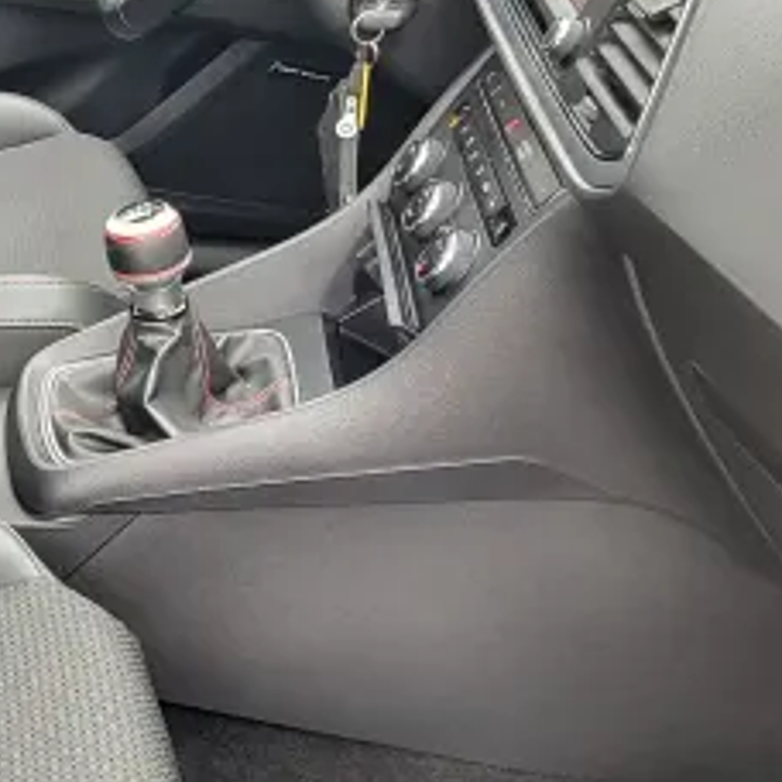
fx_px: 1457
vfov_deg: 29.9
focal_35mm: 57
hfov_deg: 25.0
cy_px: 292
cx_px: -295
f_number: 1.8
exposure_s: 1/50
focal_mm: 5.56
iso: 108
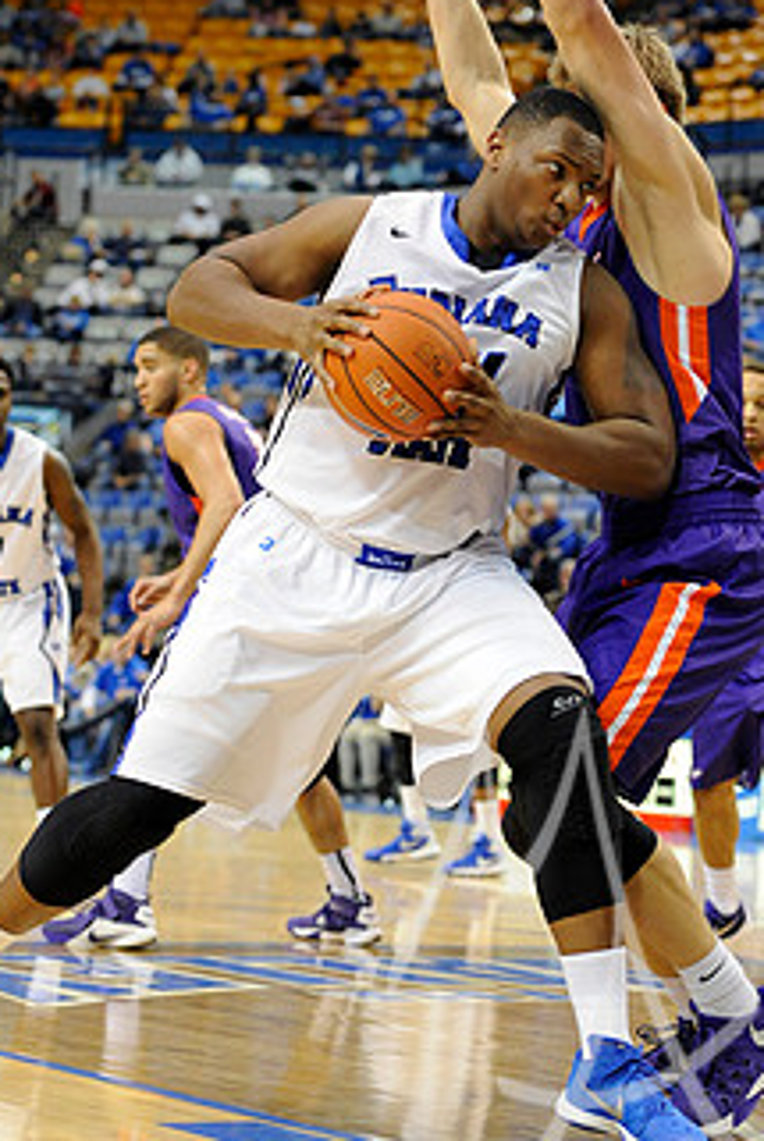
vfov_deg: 20.8
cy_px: 466
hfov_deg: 14.0
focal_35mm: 98
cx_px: 339
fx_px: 3109
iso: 3200
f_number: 3.2
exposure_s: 1/800
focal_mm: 70
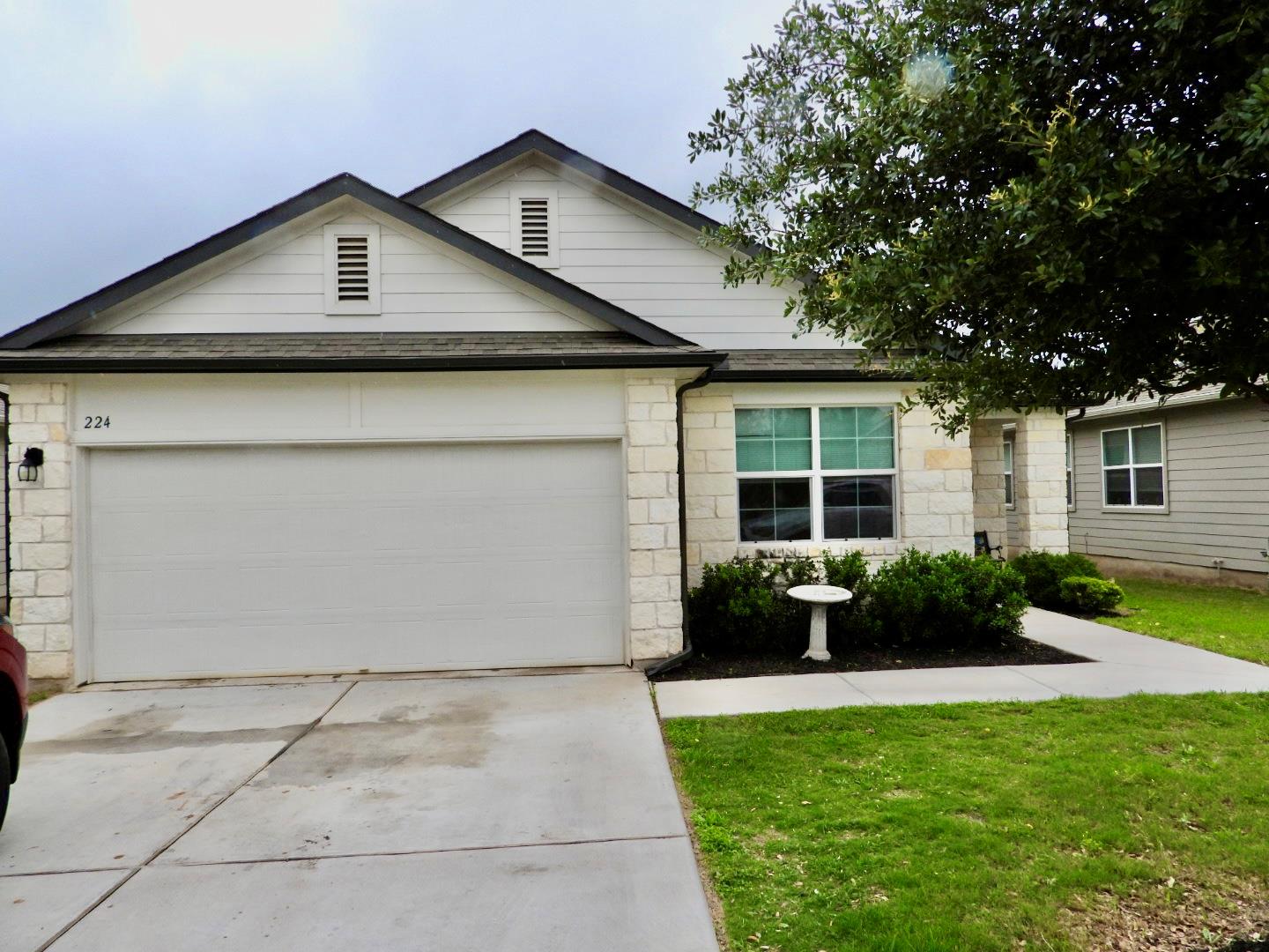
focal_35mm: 24
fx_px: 880
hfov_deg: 71.6
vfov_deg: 56.8
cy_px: 476
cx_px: 634
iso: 100
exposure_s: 1/800
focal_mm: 4.3
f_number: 2.8
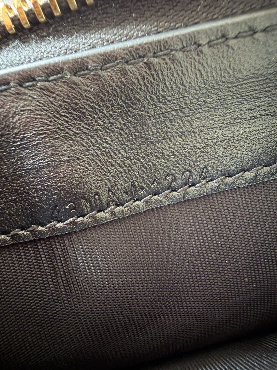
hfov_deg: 56.8
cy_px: 185
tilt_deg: -56.7
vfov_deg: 71.6
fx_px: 256
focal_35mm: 24
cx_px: 138
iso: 500
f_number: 2.2
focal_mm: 2.22
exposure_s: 1/12
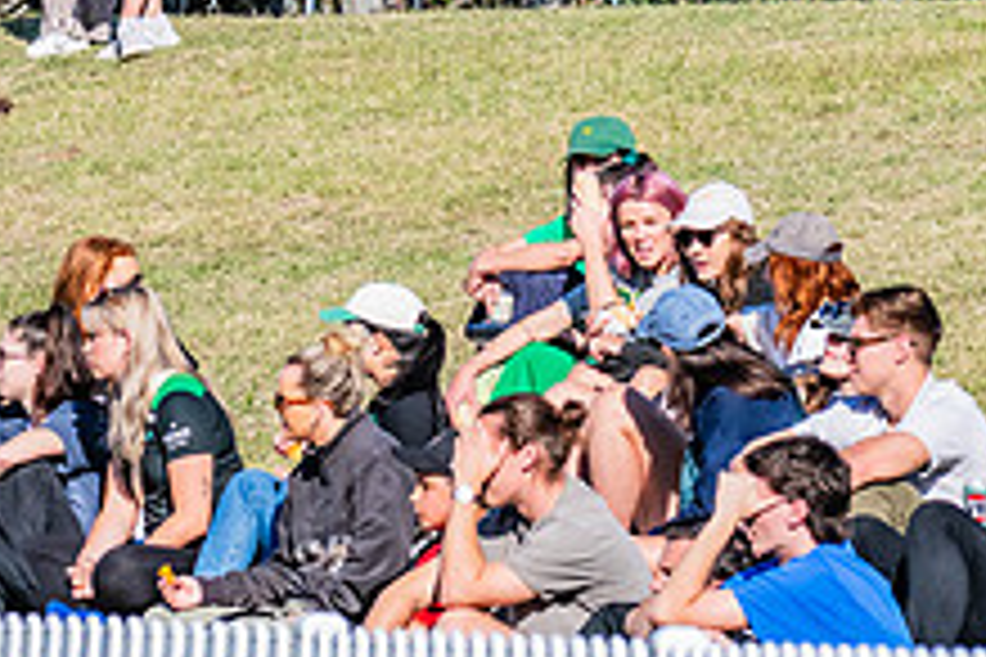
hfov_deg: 3.2
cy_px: -49
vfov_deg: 2.1
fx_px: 17582
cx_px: -93
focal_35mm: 642
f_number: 11
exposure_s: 1/1250
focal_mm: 210
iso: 640
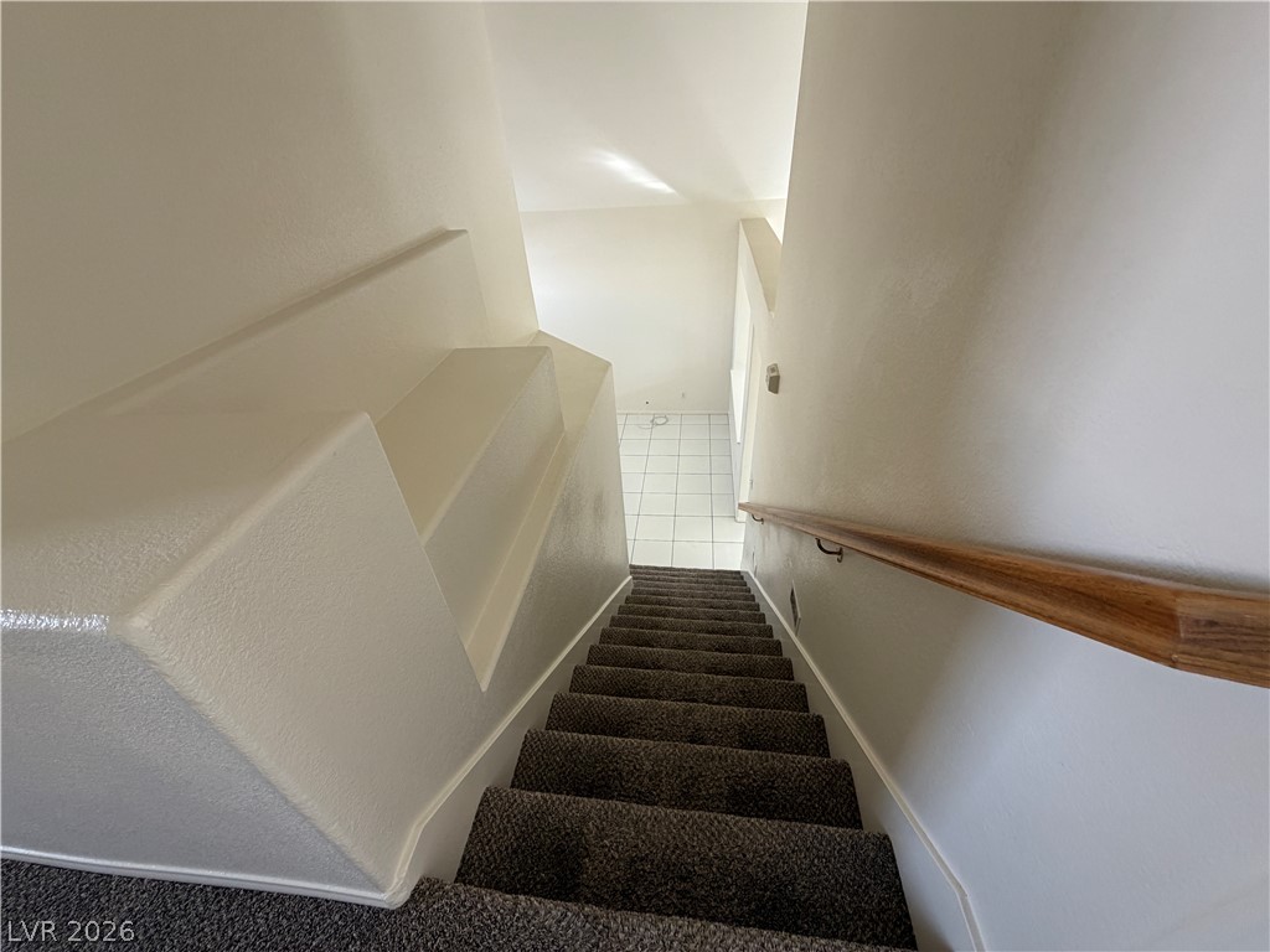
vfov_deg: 85.7
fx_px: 514
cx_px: 635
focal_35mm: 14
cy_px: 476
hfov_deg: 102.1
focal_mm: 2.22
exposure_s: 1/121
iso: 160
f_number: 2.2
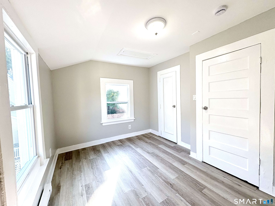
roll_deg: +1.4
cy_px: 103
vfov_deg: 85.7
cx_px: 138
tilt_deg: -1.5
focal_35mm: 14
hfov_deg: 102.1
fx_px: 111
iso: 125
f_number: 2.2
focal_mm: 2.22
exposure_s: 1/120
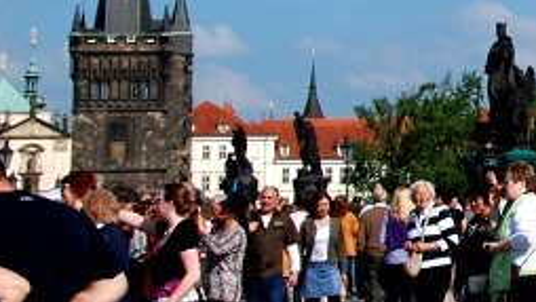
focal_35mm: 129
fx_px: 1834
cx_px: 806
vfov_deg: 9.3
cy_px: -78
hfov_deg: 15.4
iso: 100
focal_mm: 26
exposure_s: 1/160
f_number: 13
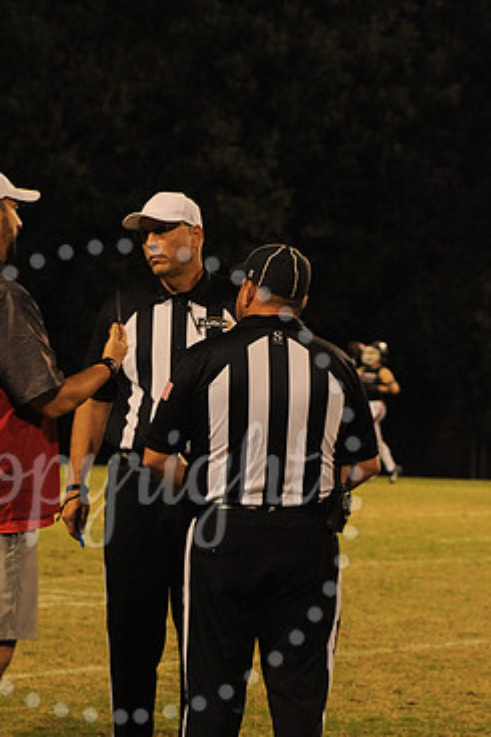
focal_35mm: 197
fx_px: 4034
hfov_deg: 7.0
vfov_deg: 10.4
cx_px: 120
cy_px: 479
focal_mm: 125
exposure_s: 1/125
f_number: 6.3
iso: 4000
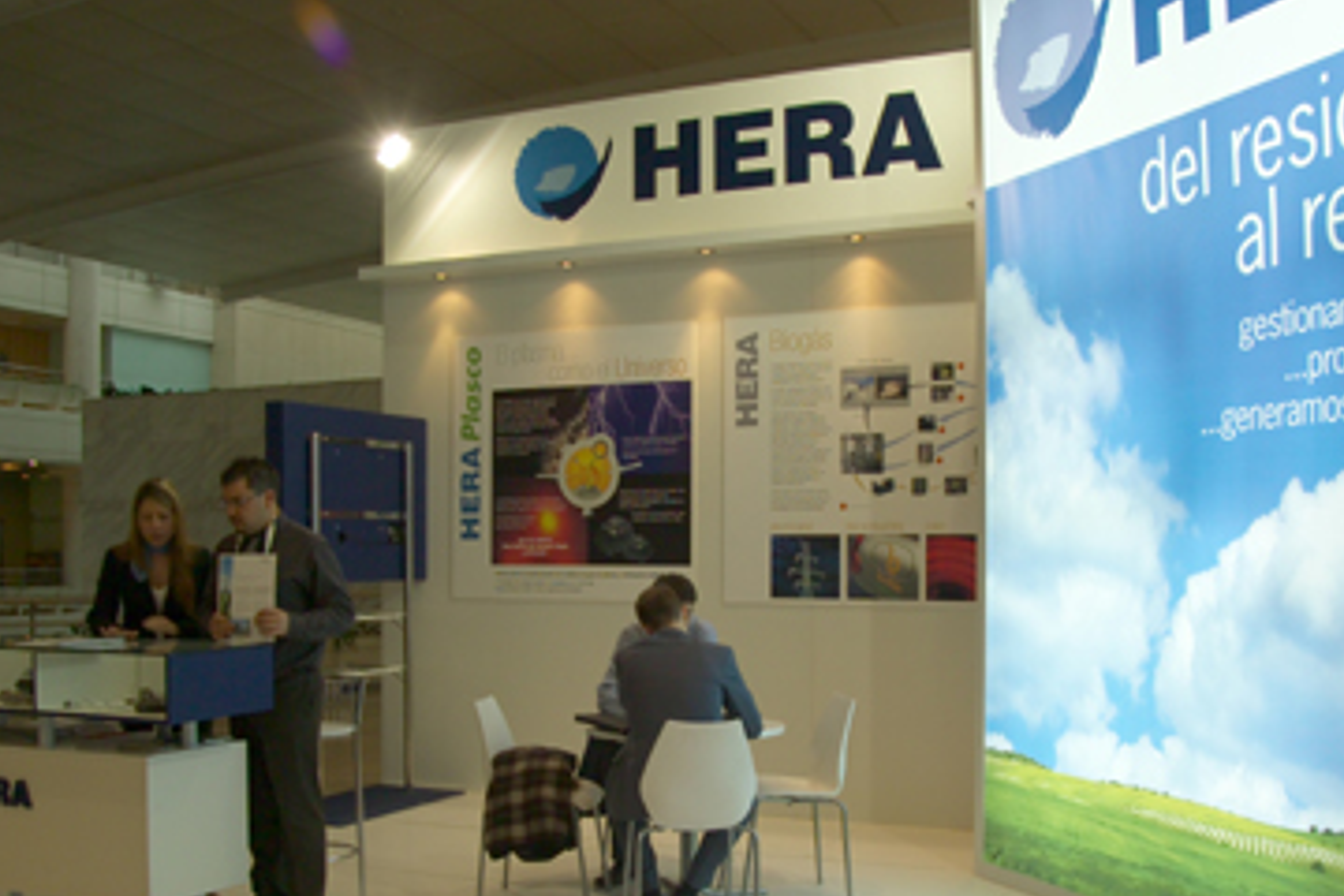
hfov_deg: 48.5
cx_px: 657
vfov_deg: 33.2
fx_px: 1493
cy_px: 560
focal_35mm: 40
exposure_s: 1/20
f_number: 6.7
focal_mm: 24
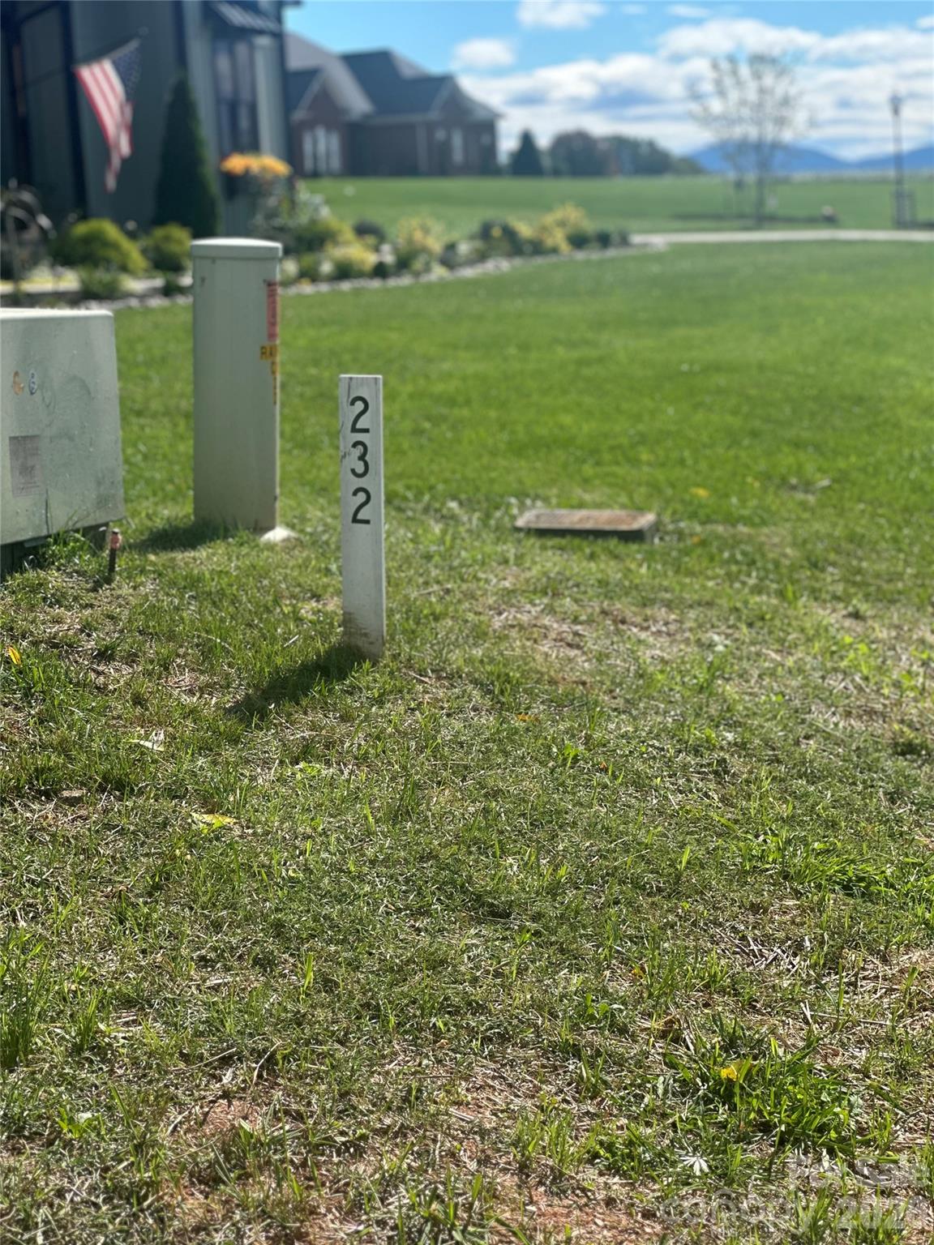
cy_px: 622
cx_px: 467
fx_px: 2770
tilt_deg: -6.6
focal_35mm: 77
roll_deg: +2.9
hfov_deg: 19.1
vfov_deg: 25.3
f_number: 2.8
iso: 32
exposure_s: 1/664
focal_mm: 9
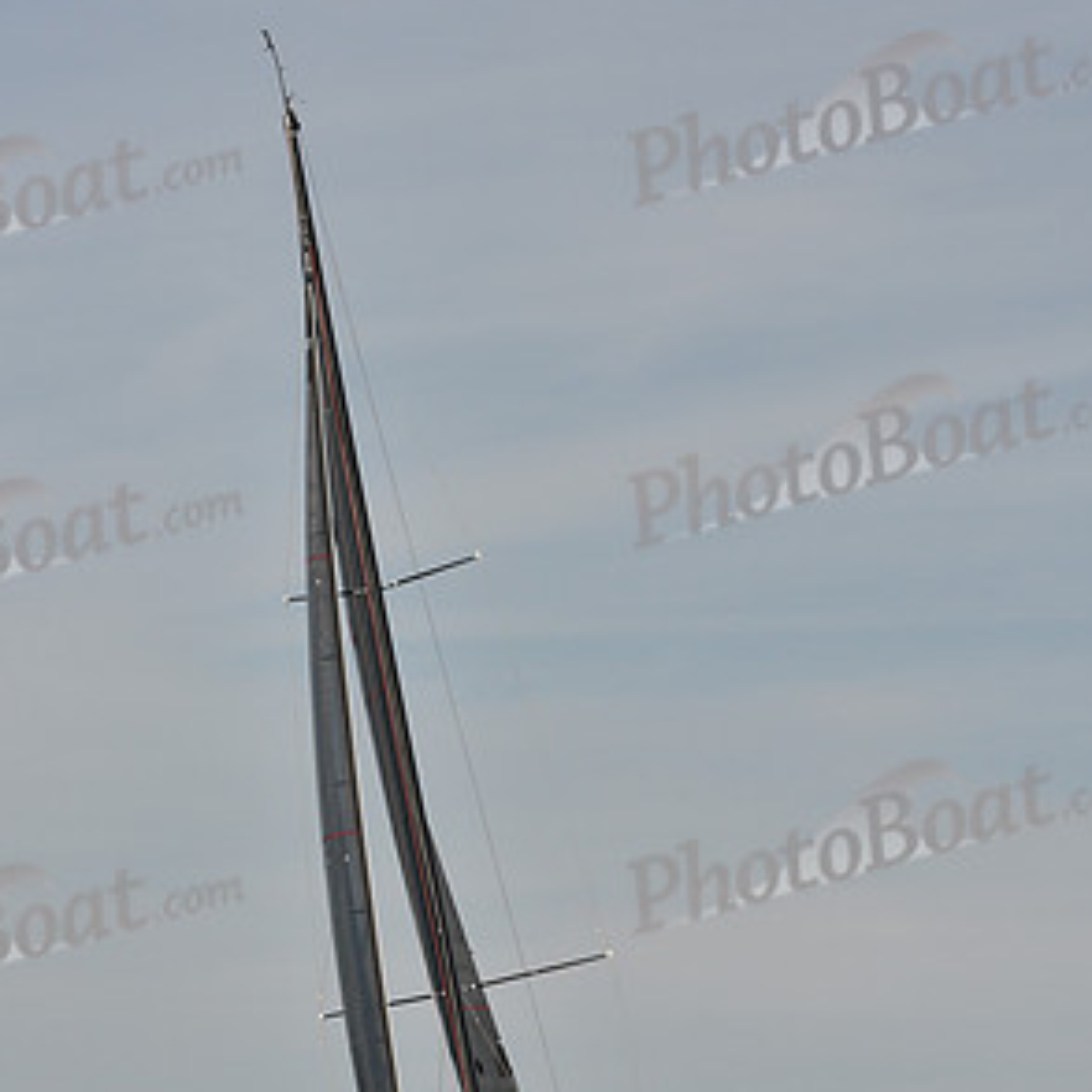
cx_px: 436
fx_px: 6282
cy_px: 698
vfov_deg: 9.9
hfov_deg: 9.9
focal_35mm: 176
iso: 250
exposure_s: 1/1250
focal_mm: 105
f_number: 5
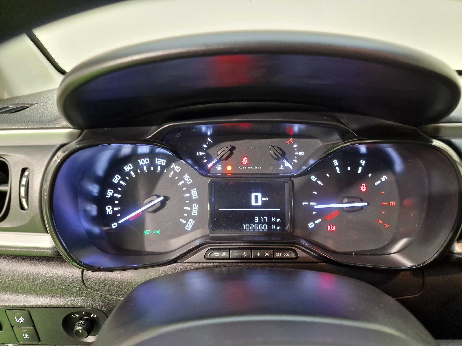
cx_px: 231
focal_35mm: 23
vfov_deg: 58.9
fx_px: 307
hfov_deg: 73.9
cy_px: 173
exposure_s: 1/33
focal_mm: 6.4
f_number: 1.8
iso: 500
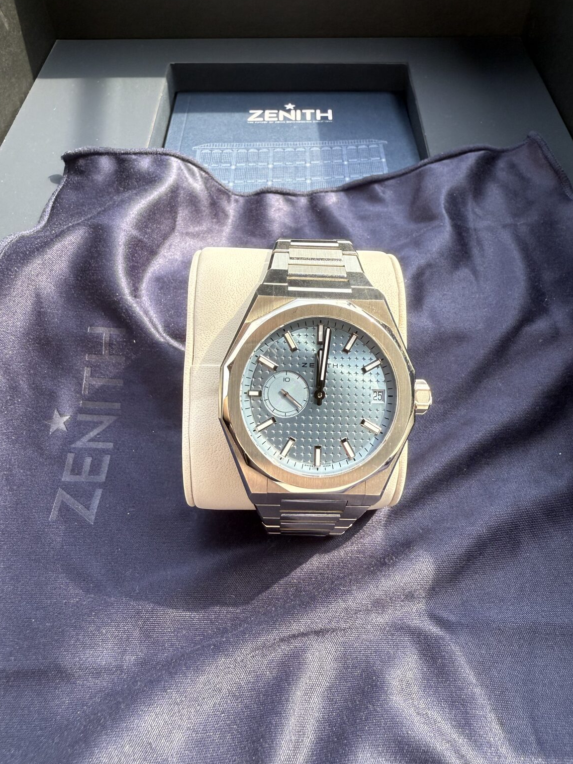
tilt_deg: -51.4
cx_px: 295
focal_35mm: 25
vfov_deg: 69.4
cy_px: 367
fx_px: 552
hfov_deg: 54.9
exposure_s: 1/349
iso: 50
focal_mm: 2.22
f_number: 2.2
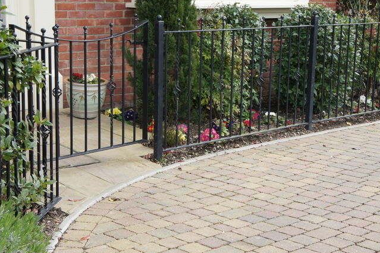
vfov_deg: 19.5
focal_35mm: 70
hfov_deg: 29.0
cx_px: 177
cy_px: 125
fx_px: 735
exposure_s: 1/125
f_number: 5.6
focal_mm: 33
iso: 200
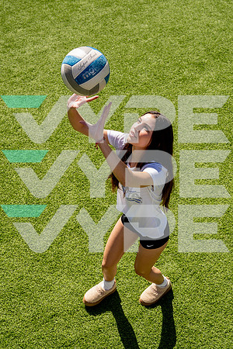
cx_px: 105
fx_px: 431
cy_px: 158
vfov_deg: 44.1
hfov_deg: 30.3
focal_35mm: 44
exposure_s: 1/800
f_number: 4
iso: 100
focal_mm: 27
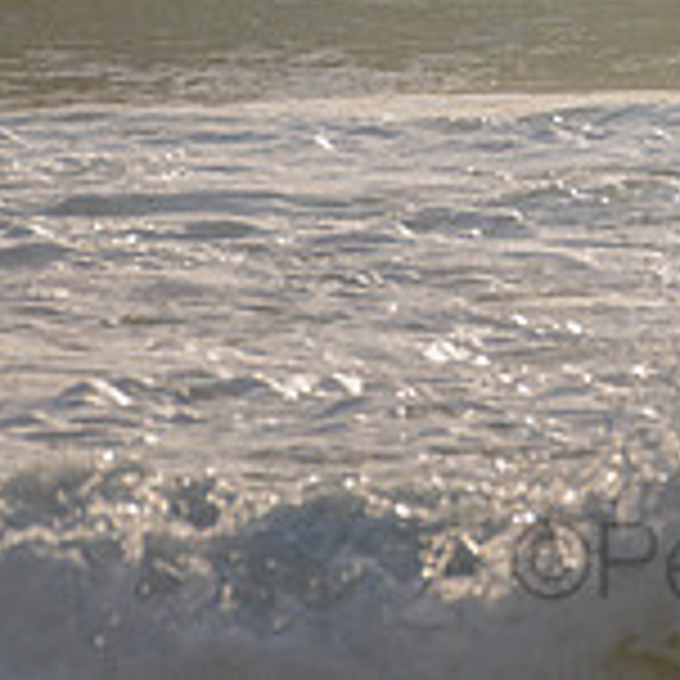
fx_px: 44472
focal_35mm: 2001
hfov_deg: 0.9
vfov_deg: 0.9
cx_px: 828
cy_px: -213
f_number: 5.6
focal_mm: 500
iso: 100
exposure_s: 1/2000
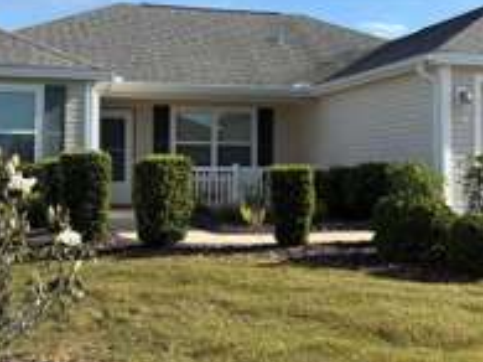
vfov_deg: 22.8
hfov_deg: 30.2
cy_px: 134
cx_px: 290
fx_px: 892
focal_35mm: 64
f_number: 1.6
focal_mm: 5.96
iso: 50
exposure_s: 1/2865
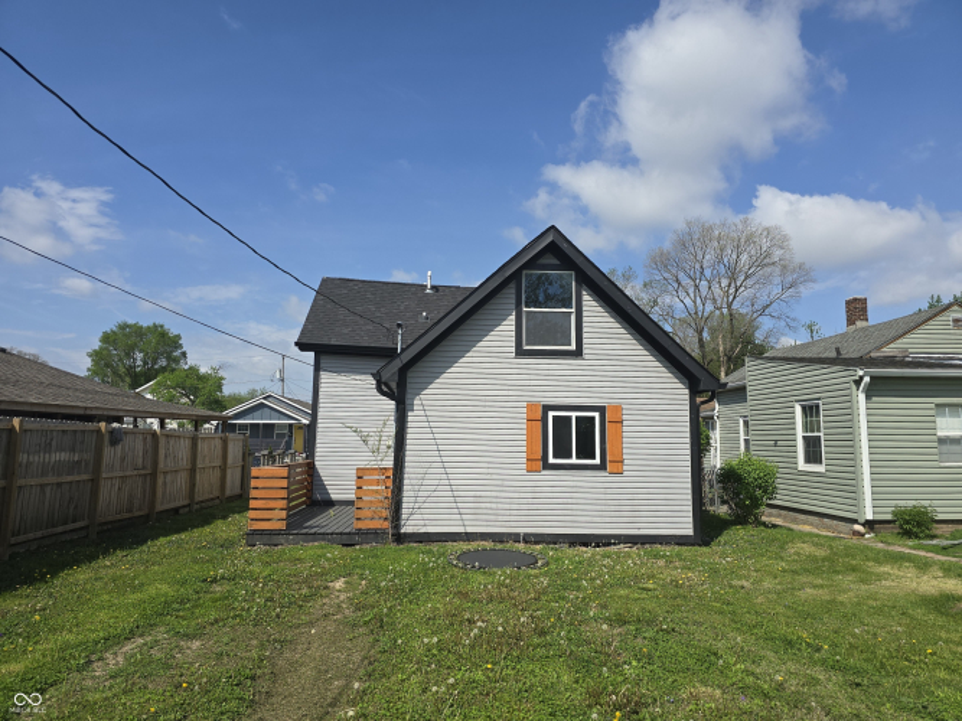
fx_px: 639
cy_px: 360
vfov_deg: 58.9
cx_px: 481
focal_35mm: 23
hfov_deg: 73.9
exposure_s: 1/1208
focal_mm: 6.3
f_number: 1.7
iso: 12
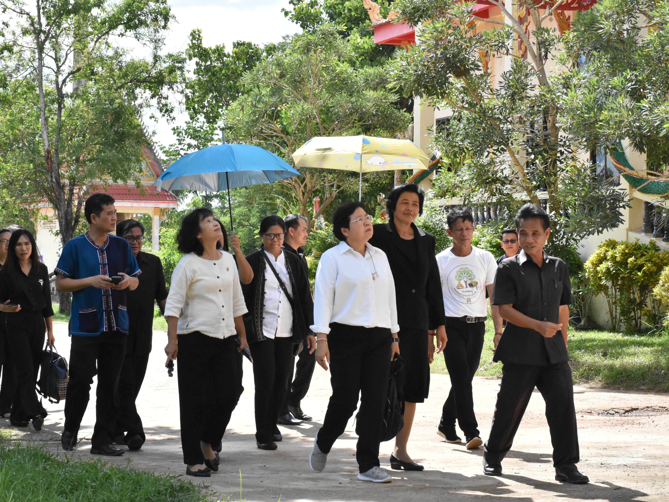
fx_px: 1759
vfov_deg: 16.2
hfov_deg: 21.5
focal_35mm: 91
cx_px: 336
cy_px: 251
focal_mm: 56
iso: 2500
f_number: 11
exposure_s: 1/2000
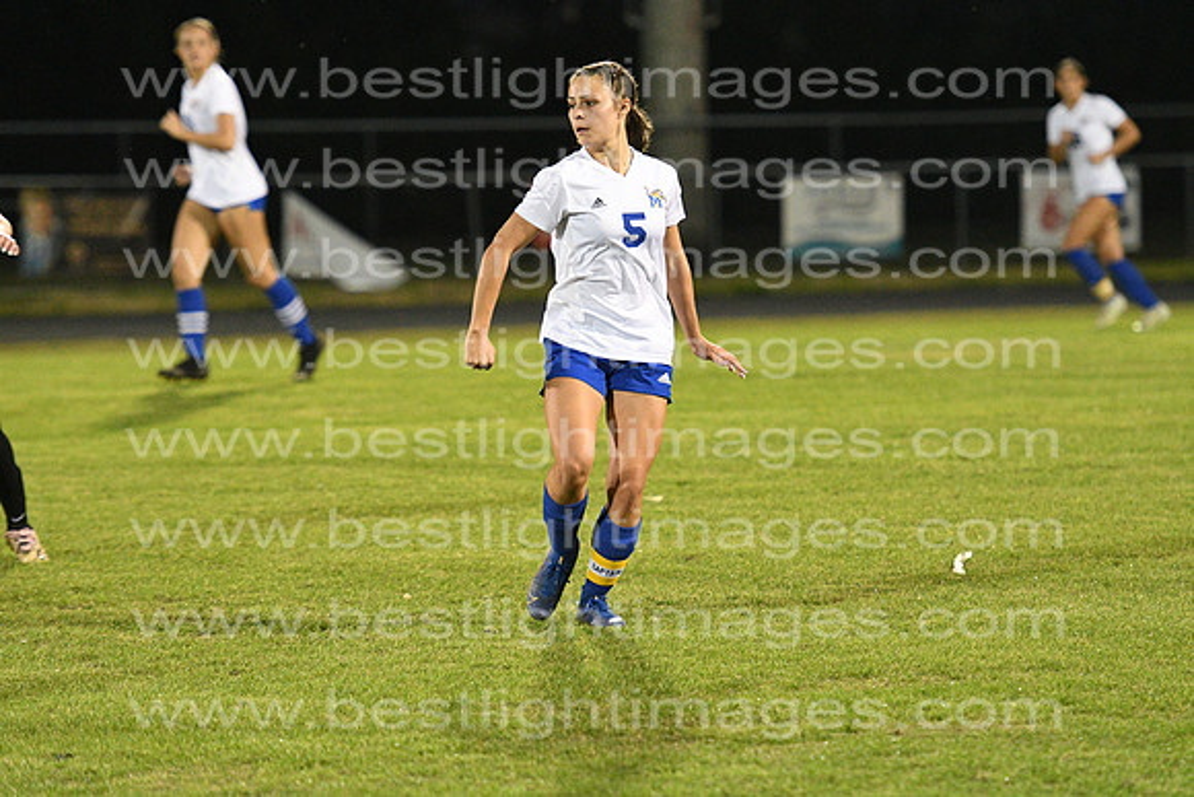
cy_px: 398
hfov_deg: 8.3
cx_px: 597
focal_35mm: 248
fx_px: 8210
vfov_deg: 5.6
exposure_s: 1/800
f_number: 2.8
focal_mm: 165
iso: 6400
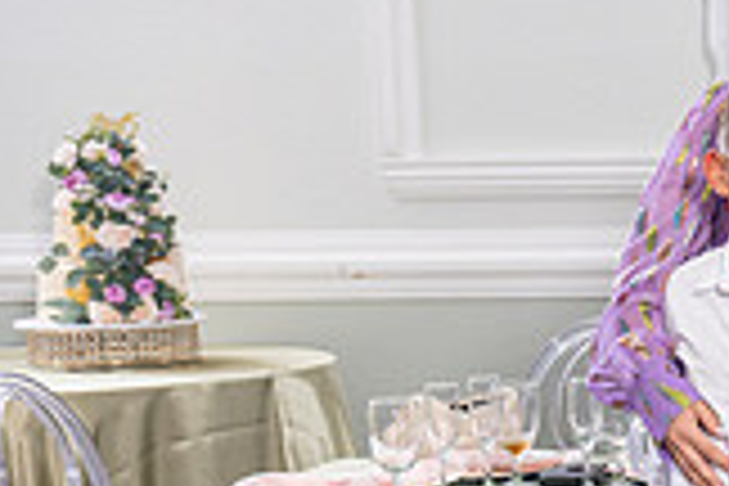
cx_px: 1176
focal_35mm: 133
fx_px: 2693
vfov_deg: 10.2
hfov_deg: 14.2
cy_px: 547
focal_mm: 34
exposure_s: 1/160
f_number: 3.5
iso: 400
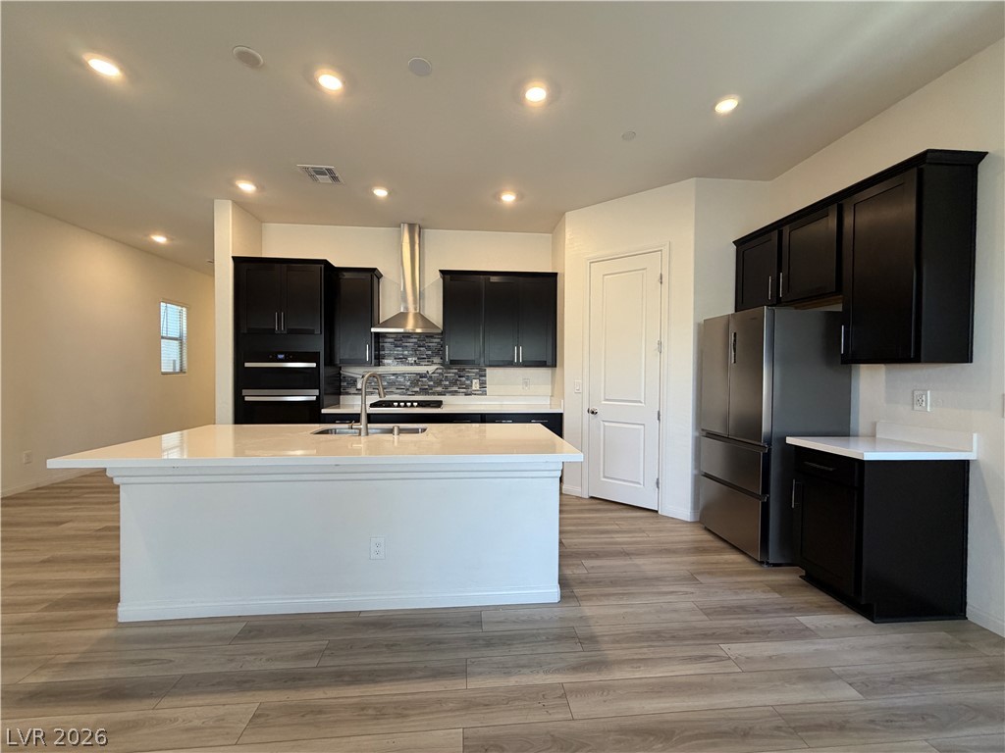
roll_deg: +0.0
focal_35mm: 14
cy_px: 376
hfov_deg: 102.1
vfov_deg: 85.7
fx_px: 406
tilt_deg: -1.1
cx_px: 502
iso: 250
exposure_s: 1/120
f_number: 2.2
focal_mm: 2.22
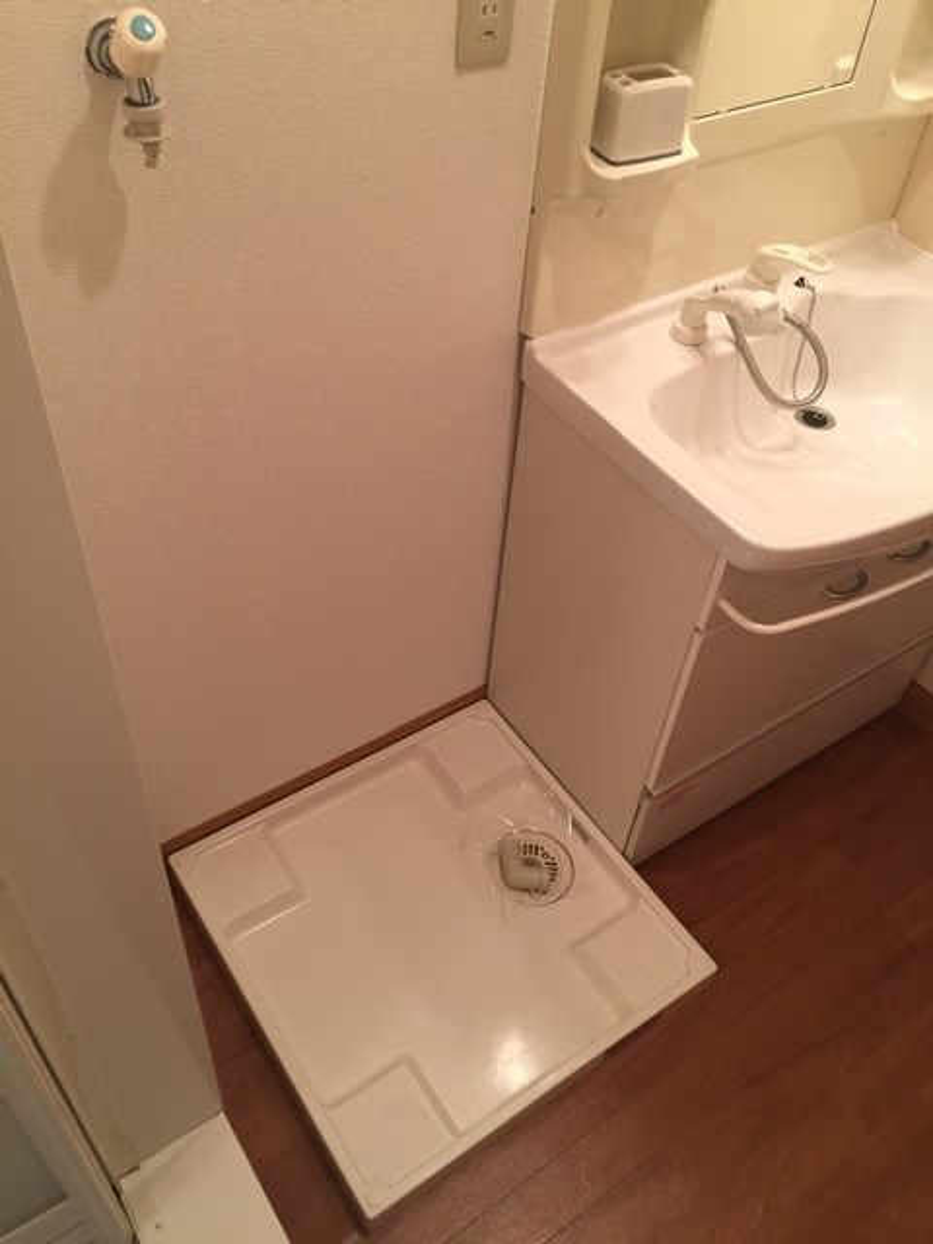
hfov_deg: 48.2
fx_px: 1042
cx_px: 466
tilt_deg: -46.9
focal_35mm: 29
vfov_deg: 61.7
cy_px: 622
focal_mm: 4.15
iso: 40
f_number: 2.2
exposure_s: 1/15
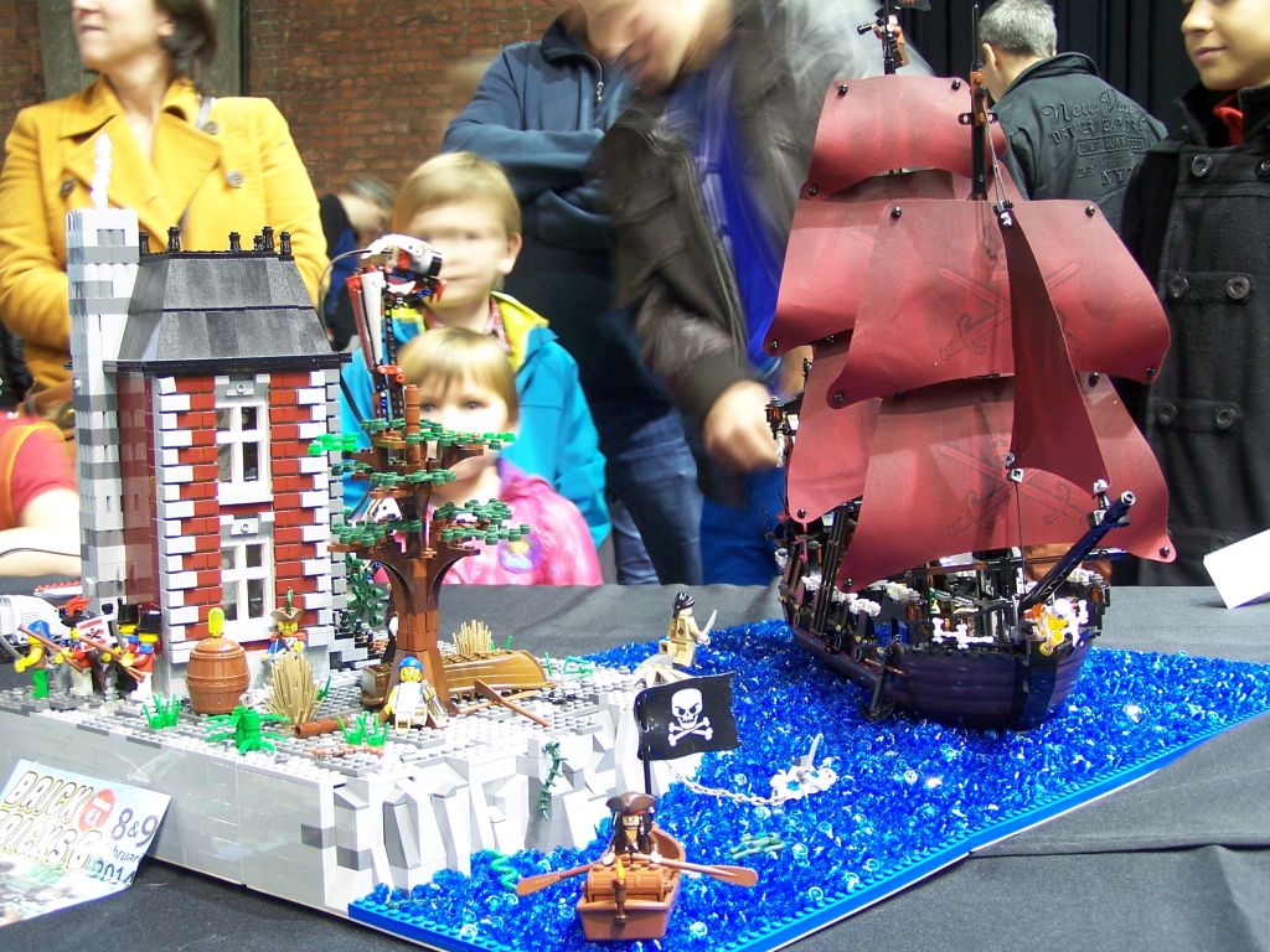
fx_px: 1871
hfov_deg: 37.5
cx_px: 635
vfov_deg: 28.6
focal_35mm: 51
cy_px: 476
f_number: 3
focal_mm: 8.5
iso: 80
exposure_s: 1/2
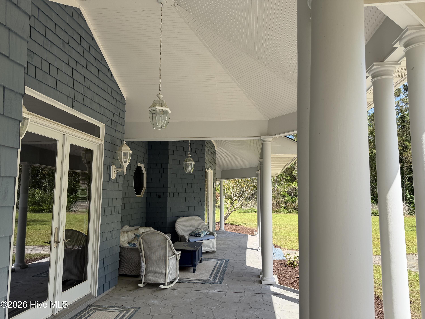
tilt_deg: +5.9
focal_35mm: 24
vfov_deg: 56.8
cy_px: 160
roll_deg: +0.3
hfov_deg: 71.6
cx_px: 212
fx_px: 295
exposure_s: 1/2169
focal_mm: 6.76
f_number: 1.78
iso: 100
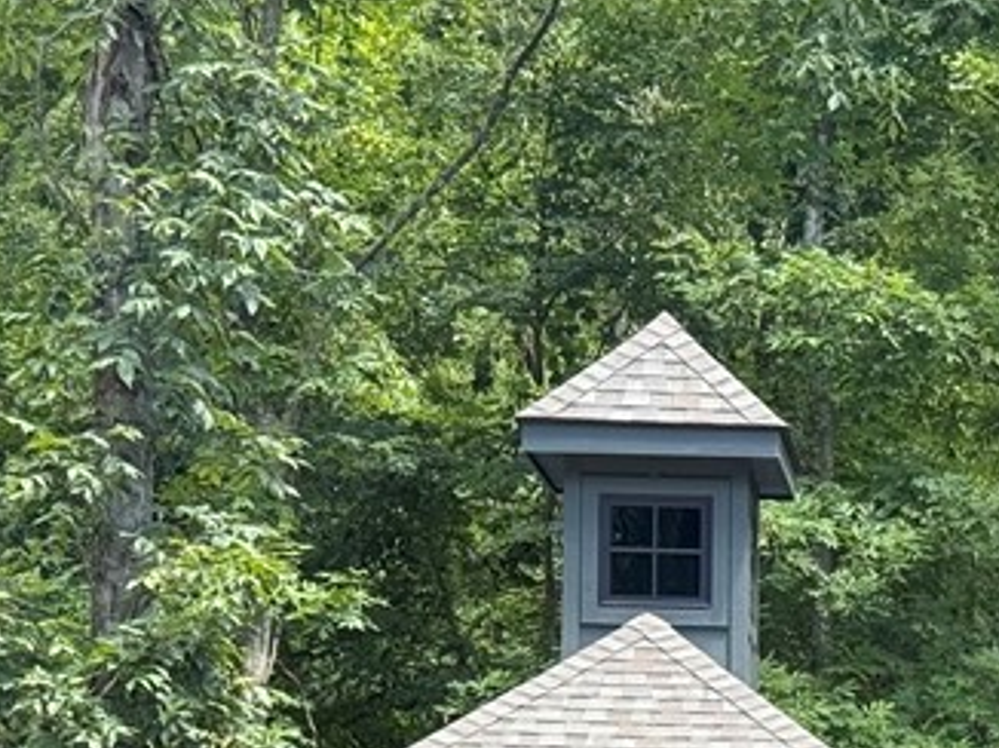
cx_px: 1152
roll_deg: -0.7
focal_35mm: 151
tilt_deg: +1.8
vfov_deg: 9.5
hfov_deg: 12.8
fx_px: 4355
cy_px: 1143
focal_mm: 6.76
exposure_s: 1/615
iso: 100
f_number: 1.78
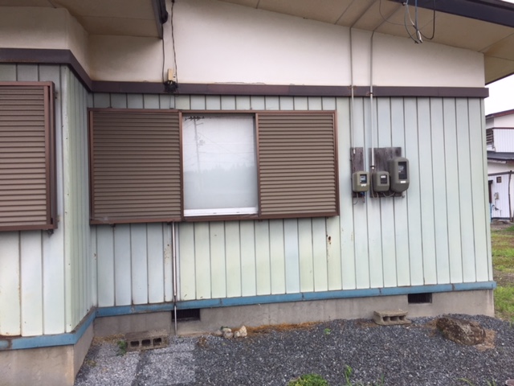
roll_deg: +2.0
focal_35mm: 29
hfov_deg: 61.7
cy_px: 193
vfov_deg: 48.2
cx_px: 257
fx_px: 431
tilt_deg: +0.9
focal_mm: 4.15
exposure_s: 1/295
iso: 32
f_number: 2.2
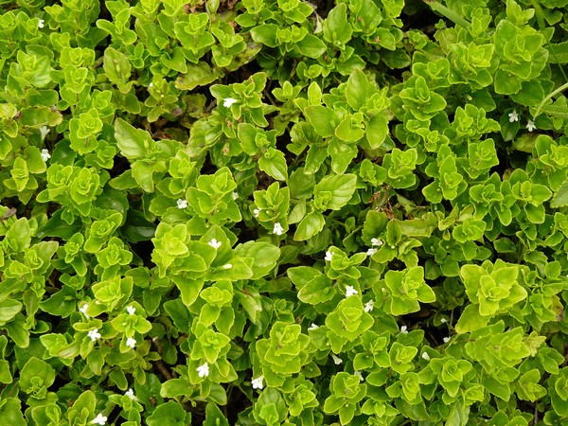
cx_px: 284
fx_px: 689
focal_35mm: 42
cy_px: 213
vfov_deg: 34.3
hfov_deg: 44.8
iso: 100
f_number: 2.8
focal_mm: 7
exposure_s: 1/80
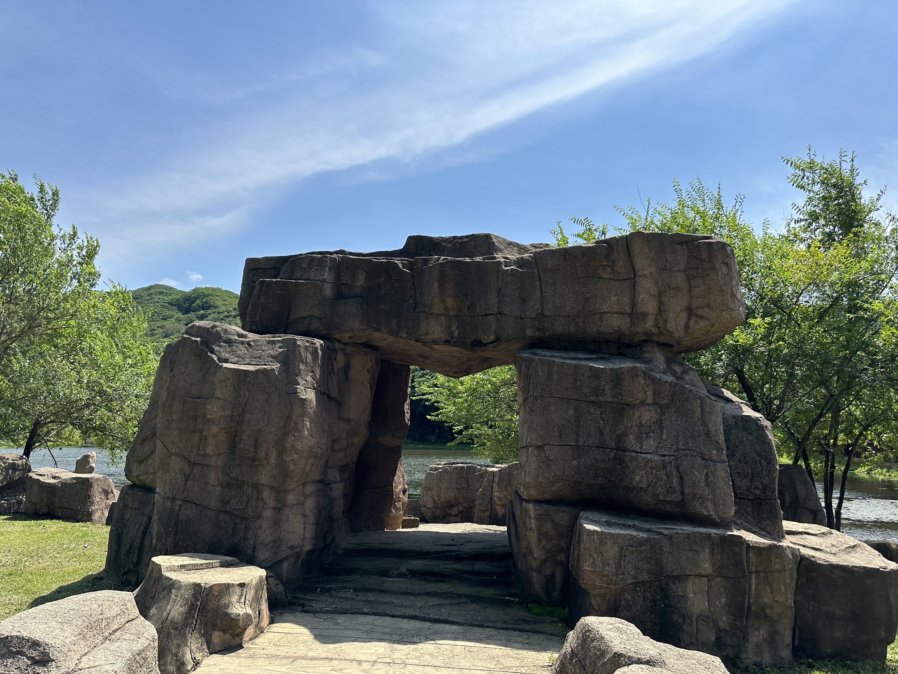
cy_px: 337
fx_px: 623
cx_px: 449
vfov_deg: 56.8
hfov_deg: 71.6
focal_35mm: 24
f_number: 1.78
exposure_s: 1/5263
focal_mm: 6.86
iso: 80
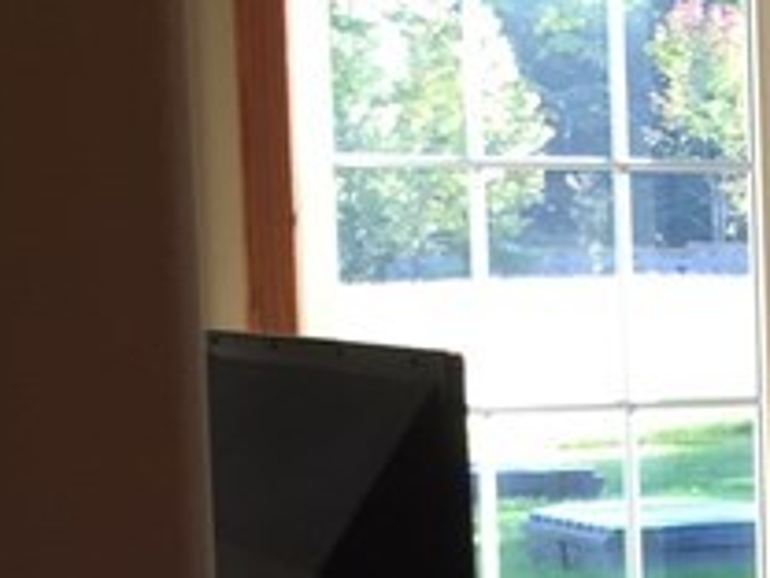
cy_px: 493
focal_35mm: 143
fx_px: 3181
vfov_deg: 10.3
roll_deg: -0.1
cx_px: 1729
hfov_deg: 11.7
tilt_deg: -5.2
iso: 32
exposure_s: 1/60
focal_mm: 4.15
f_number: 2.2
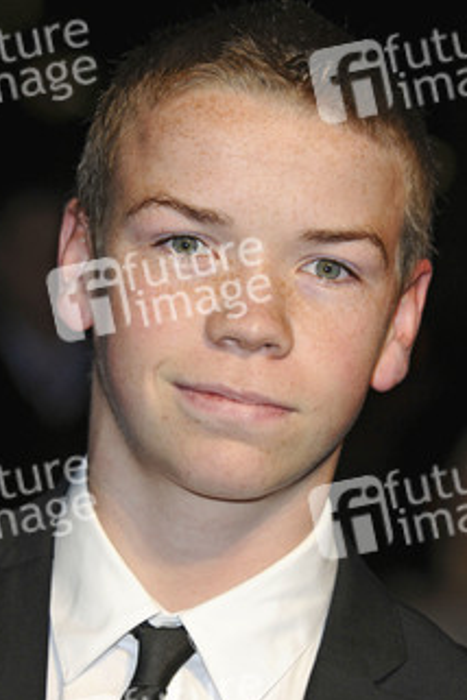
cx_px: 224
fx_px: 4728
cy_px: 399
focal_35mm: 243
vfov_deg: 8.5
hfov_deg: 5.7
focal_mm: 130
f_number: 5
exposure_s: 1/160
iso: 400
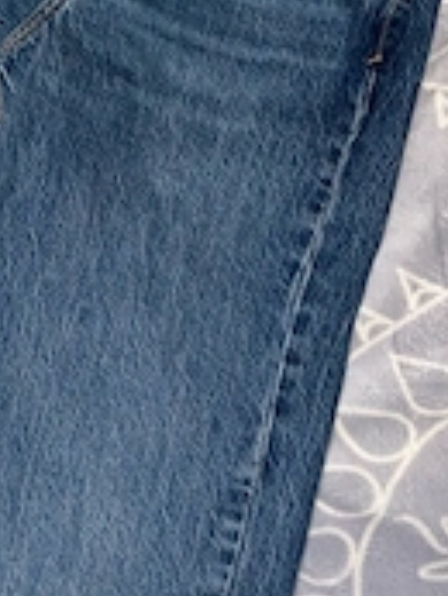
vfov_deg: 31.6
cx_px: 52
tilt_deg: -79.2
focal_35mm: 60
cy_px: 148
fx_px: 1034
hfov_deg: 23.8
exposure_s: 1/32
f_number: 1.5
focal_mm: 5.7
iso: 40
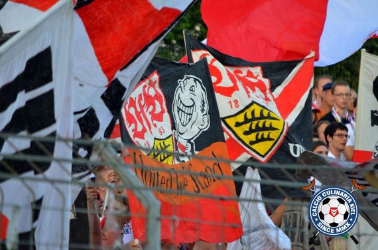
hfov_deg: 6.9
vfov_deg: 4.6
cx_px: 189
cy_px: 125
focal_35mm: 300
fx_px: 3142
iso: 800
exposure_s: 1/640
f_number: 2.8
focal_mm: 200
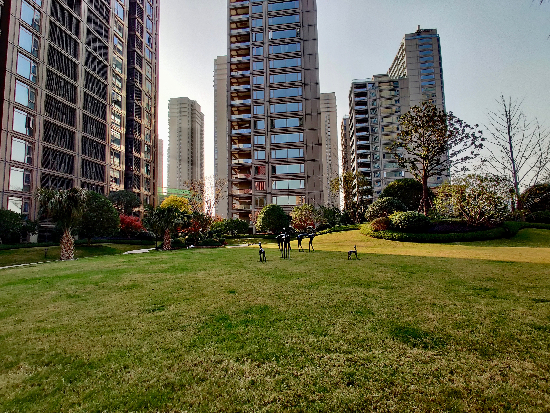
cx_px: 275
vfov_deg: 89.9
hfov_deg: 106.2
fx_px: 207
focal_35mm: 13
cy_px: 206
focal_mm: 2.25
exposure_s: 1/147
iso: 100
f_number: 2.2
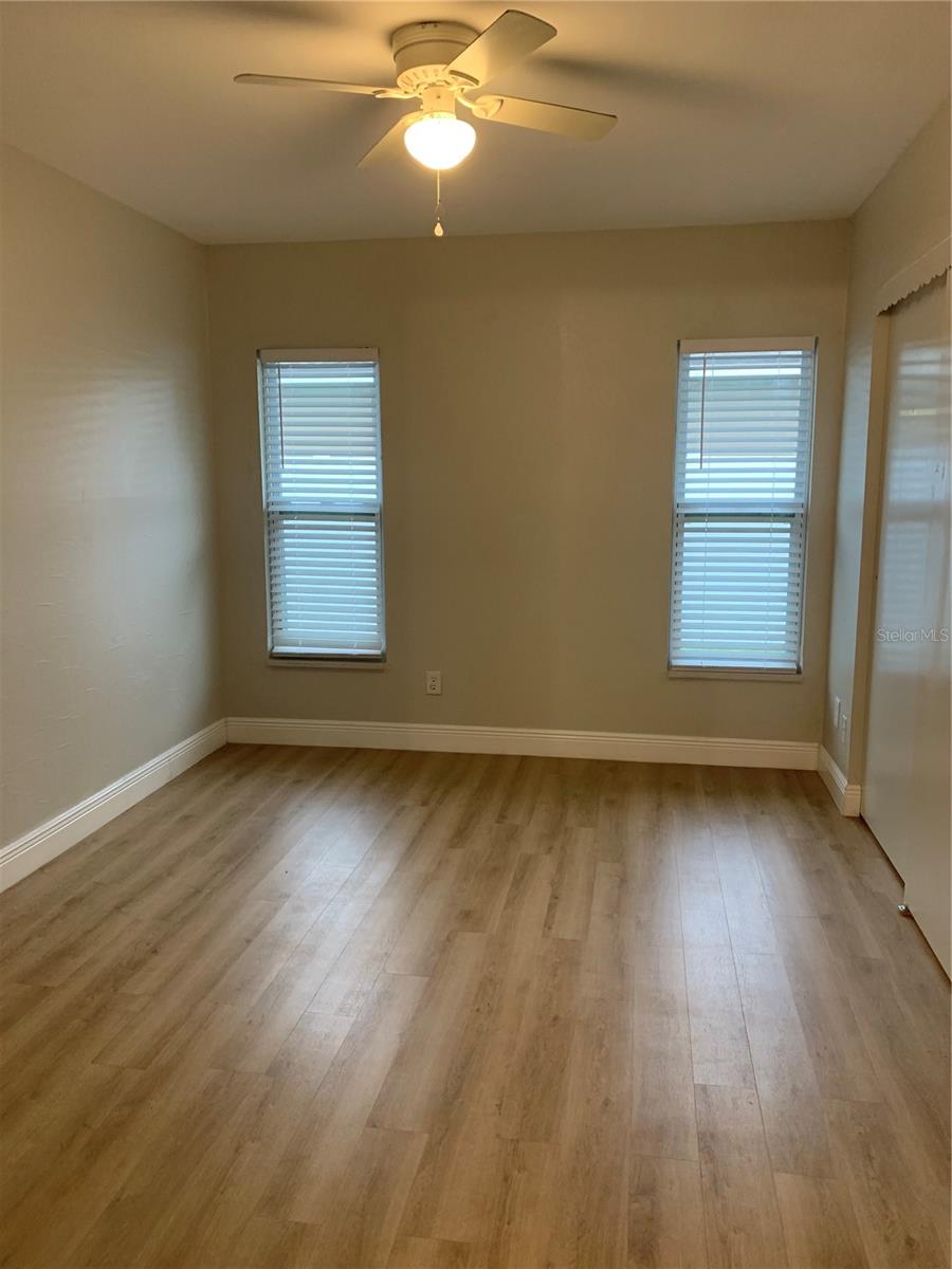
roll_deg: +0.9
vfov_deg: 67.3
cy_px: 634
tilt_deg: -8.5
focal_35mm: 26
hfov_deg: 53.1
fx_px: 953
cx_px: 476
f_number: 1.8
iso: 125
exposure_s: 1/60
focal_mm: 4.25
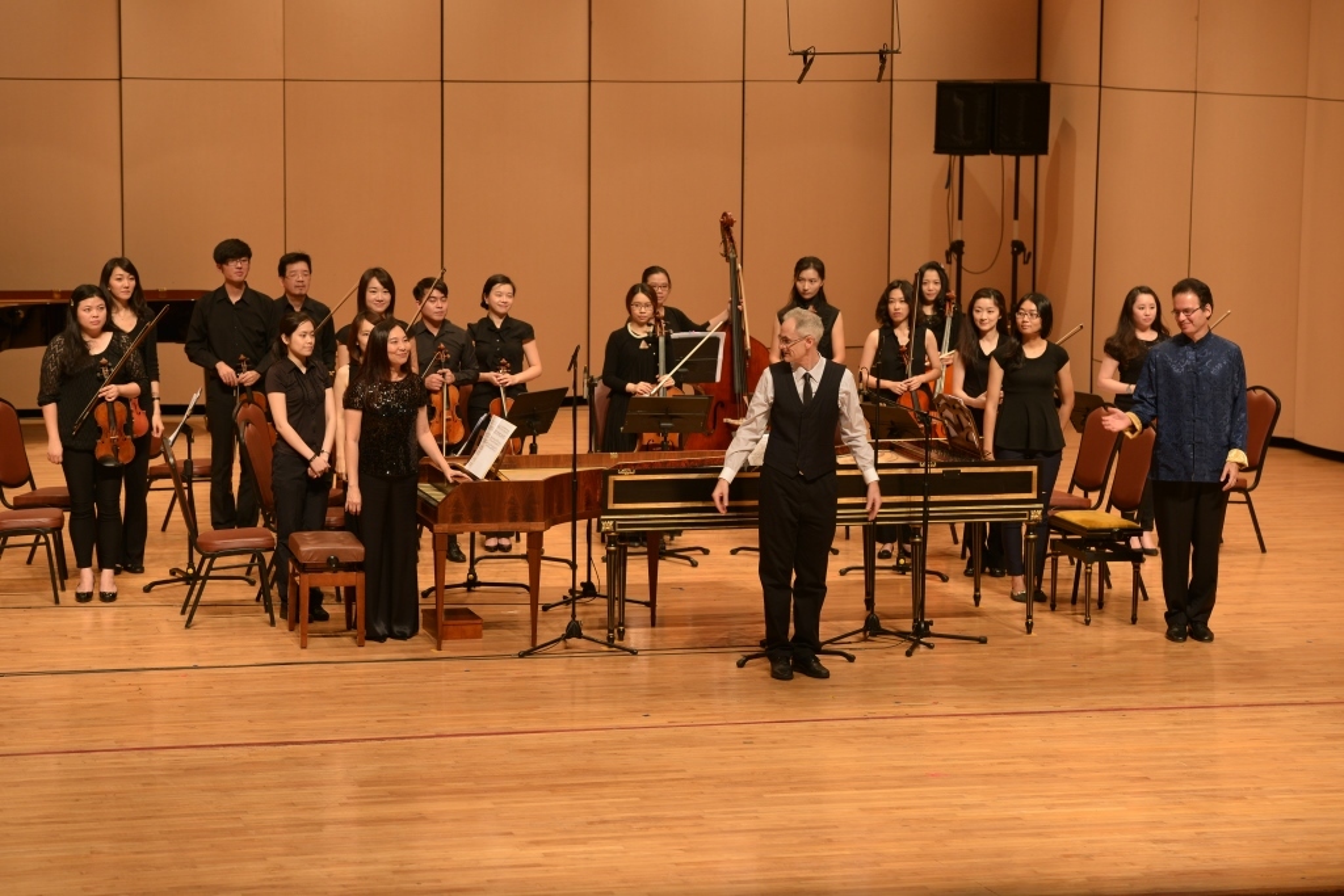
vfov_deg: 12.5
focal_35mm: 110
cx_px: 672
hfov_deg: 18.6
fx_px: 4107
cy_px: 448
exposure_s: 1/160
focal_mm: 110
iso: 800
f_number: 4
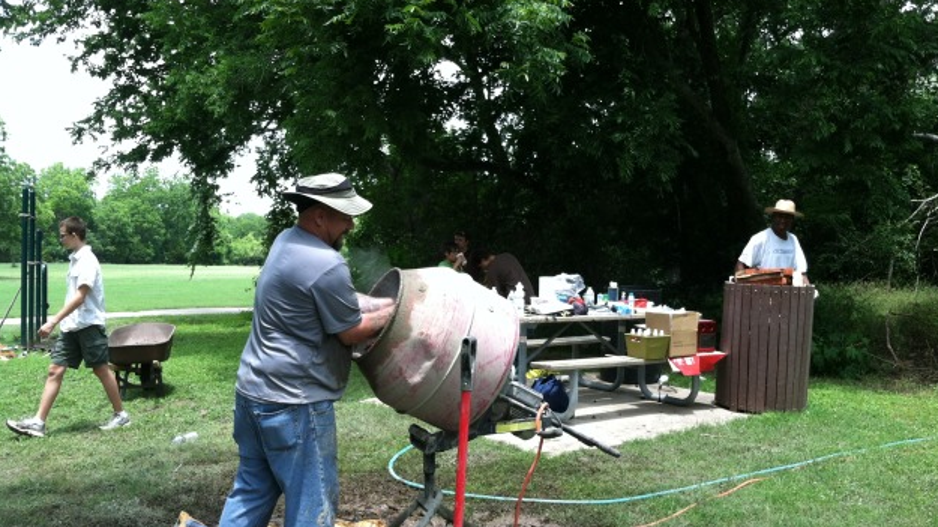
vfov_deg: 30.3
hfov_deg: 51.6
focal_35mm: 39
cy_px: 311
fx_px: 970
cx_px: 477
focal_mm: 3.85
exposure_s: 1/290
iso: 80
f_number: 2.8
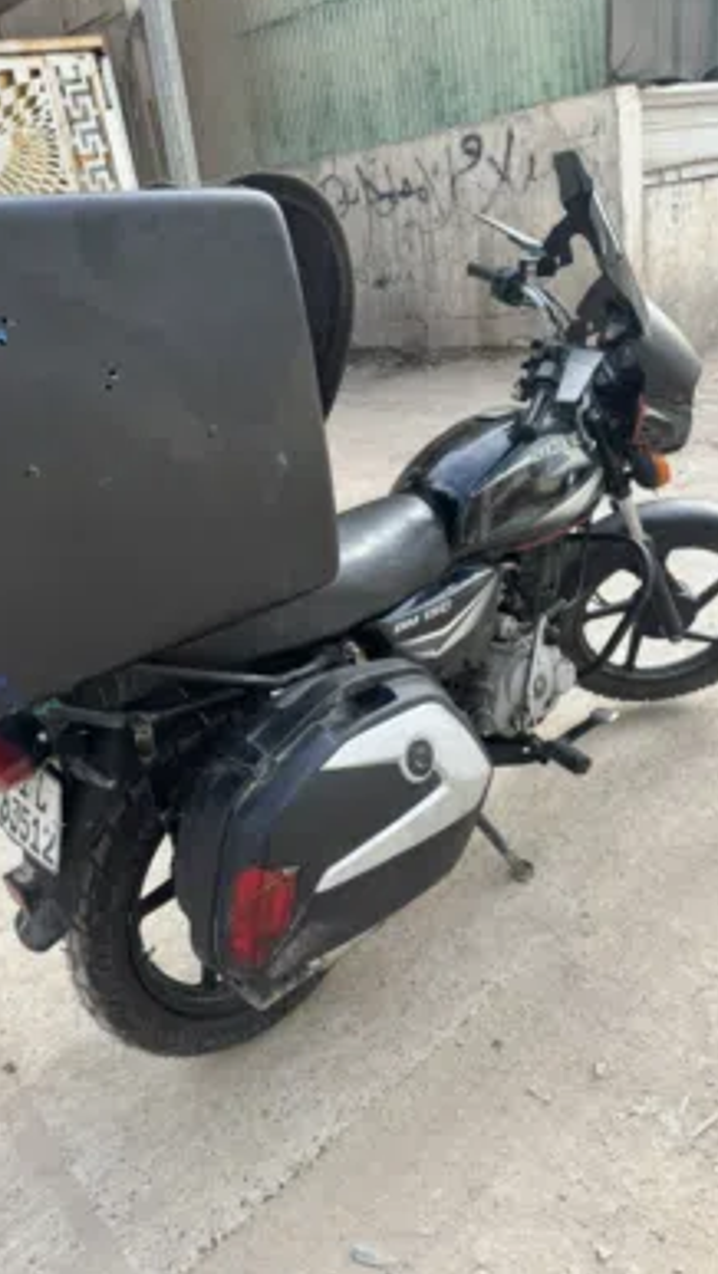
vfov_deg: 69.8
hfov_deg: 42.9
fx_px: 913
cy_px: 622
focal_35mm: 27
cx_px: 369
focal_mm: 6.76
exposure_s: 1/582
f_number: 1.78
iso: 80
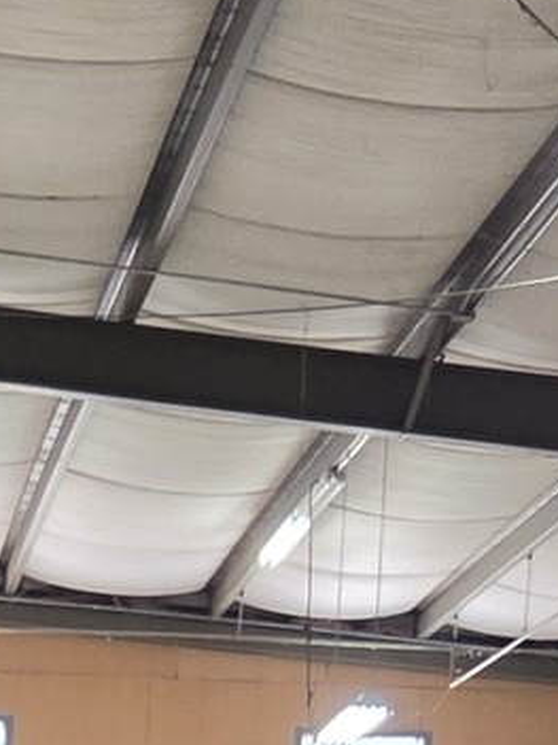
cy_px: 1479
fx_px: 3247
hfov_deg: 9.6
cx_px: -161
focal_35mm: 151
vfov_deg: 11.7
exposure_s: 1/120
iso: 320
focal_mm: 5.4
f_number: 1.8
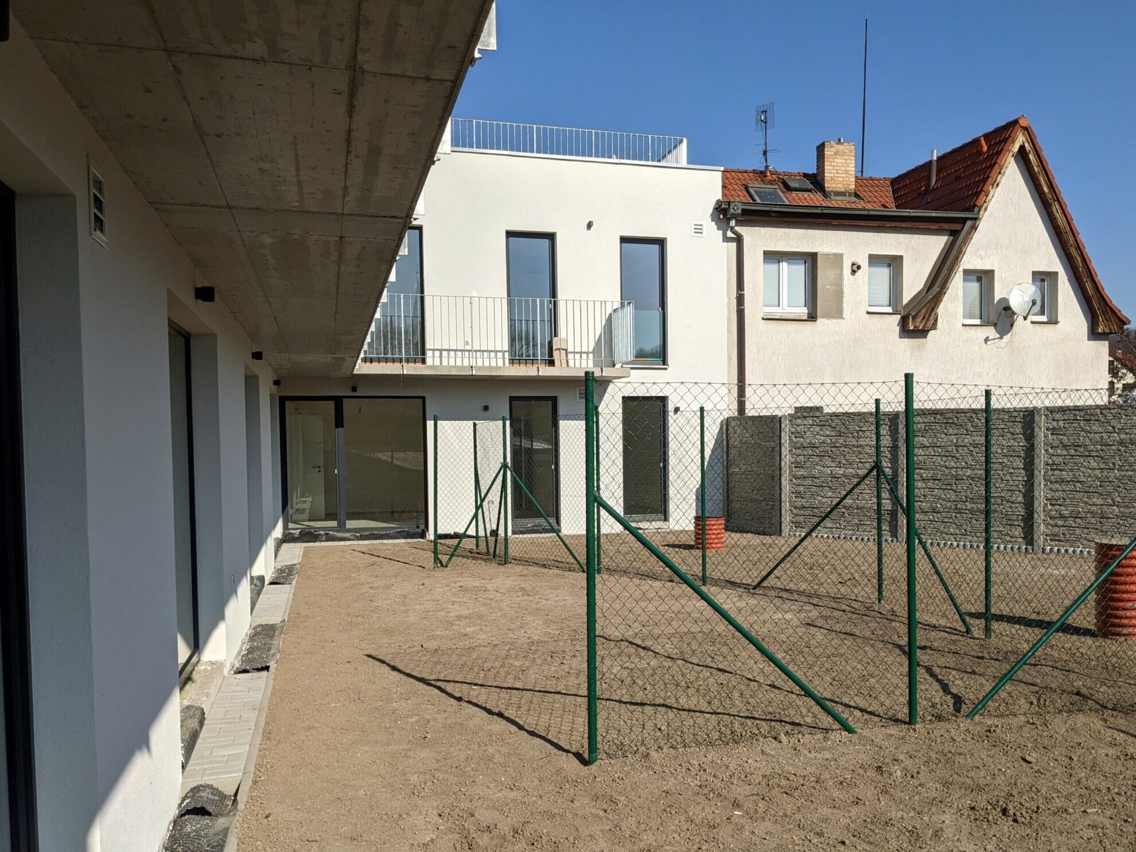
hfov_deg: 65.3
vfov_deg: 51.4
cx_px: 568
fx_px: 886
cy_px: 426
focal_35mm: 27
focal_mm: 4.38
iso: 77
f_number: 1.73
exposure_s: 1/7812
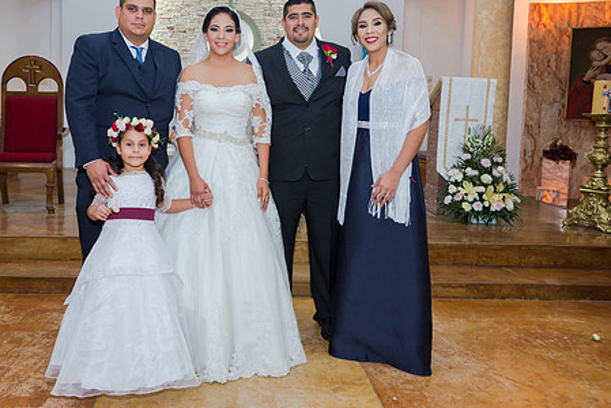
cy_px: 153
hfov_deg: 59.6
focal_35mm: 31
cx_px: 237
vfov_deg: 42.1
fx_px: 526
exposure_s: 1/100
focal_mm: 24
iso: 1600
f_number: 3.5
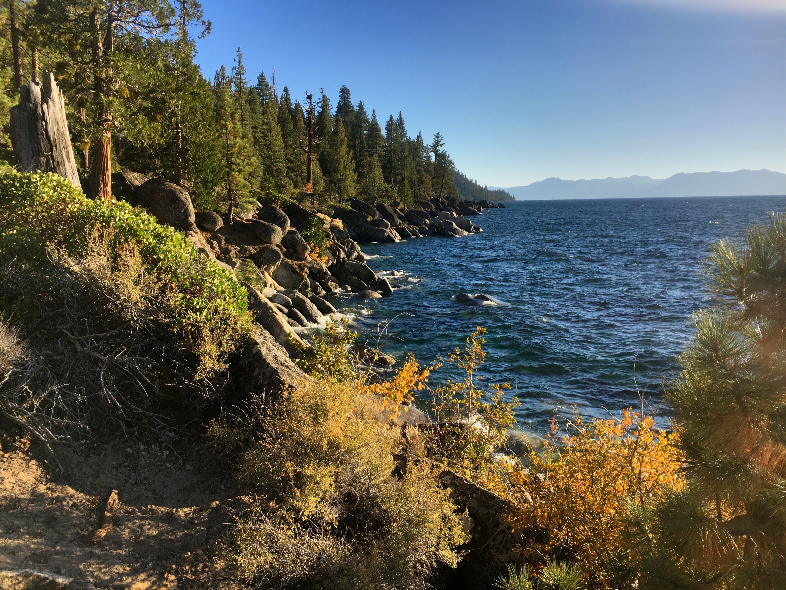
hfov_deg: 61.7
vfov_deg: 48.2
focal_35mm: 29
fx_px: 659
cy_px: 295
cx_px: 393
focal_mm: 4.15
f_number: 2.2
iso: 25
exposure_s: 1/3344
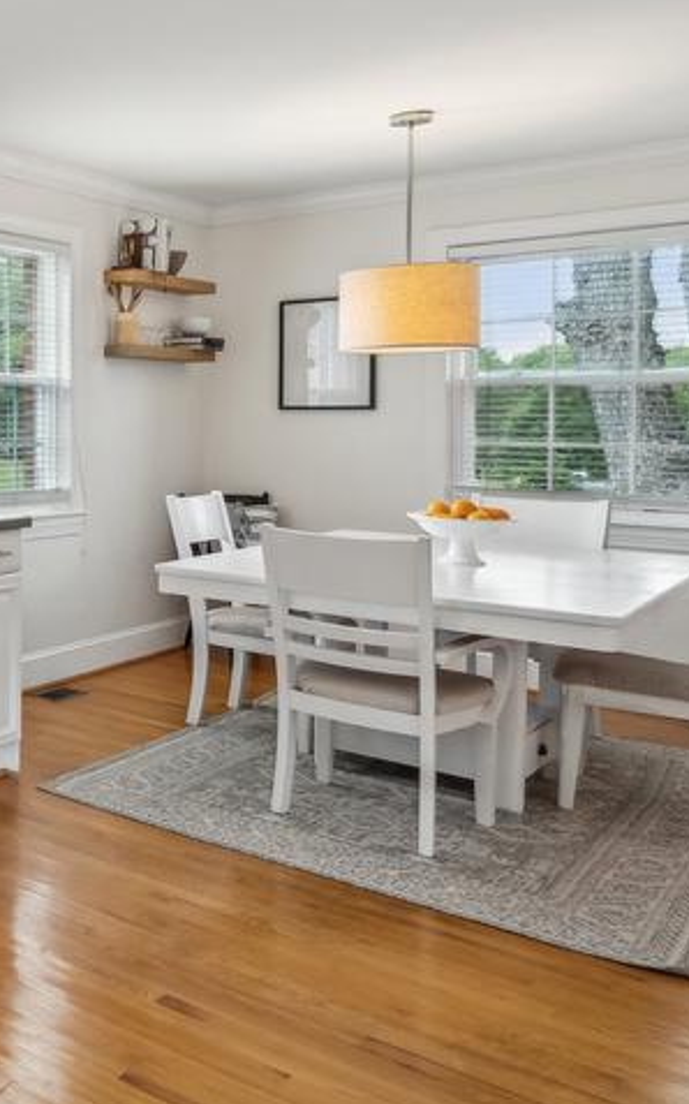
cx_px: -407
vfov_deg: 53.4
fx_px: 1085
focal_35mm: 36
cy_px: 429
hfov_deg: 24.7
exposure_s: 1/8
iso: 125
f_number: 6.3
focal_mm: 16.5
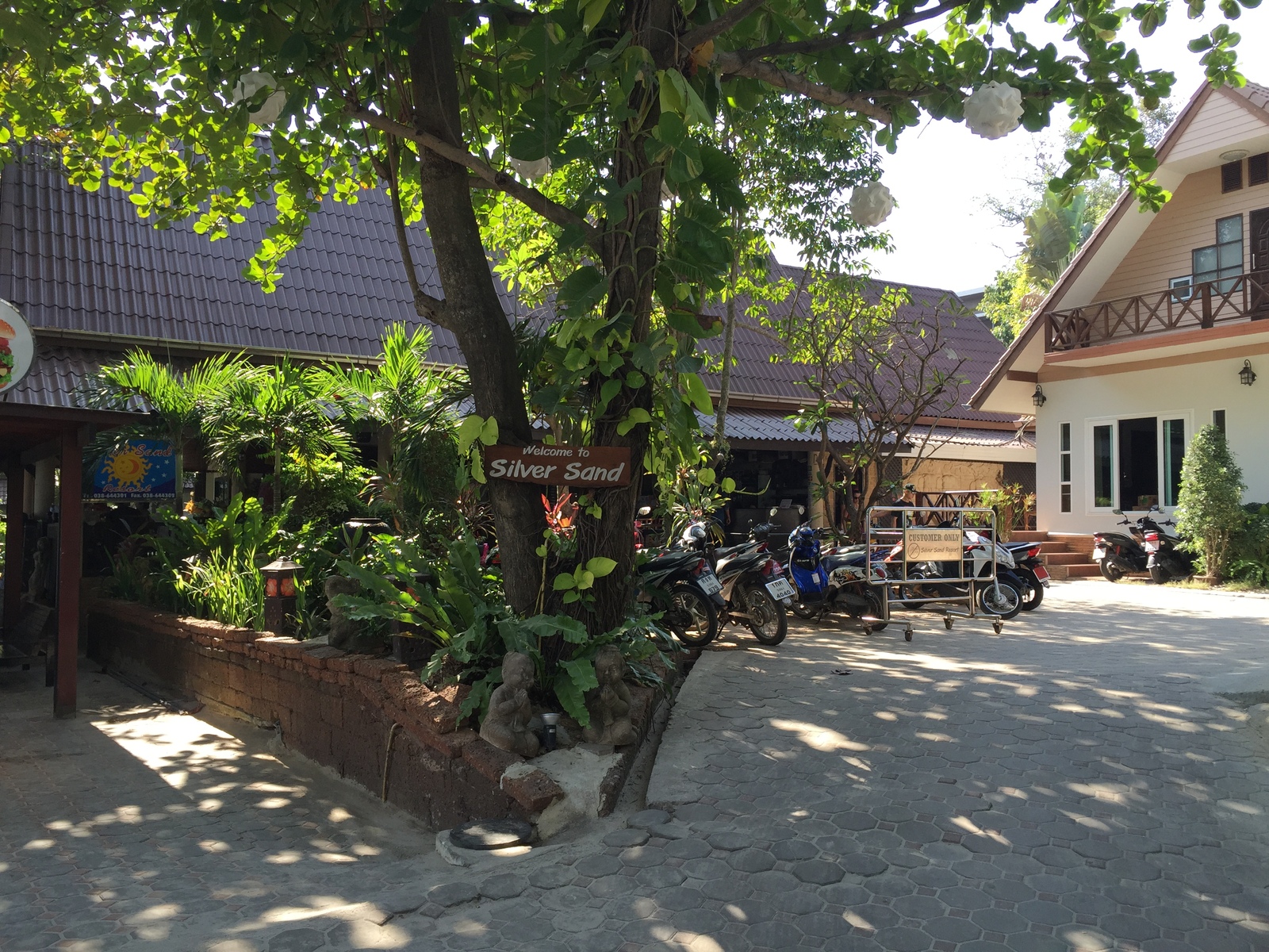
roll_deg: -1.1
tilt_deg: +2.7
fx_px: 1063
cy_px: 476
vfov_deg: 48.2
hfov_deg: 61.7
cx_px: 634
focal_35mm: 29
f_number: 2.2
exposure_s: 1/353
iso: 32
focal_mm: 4.15
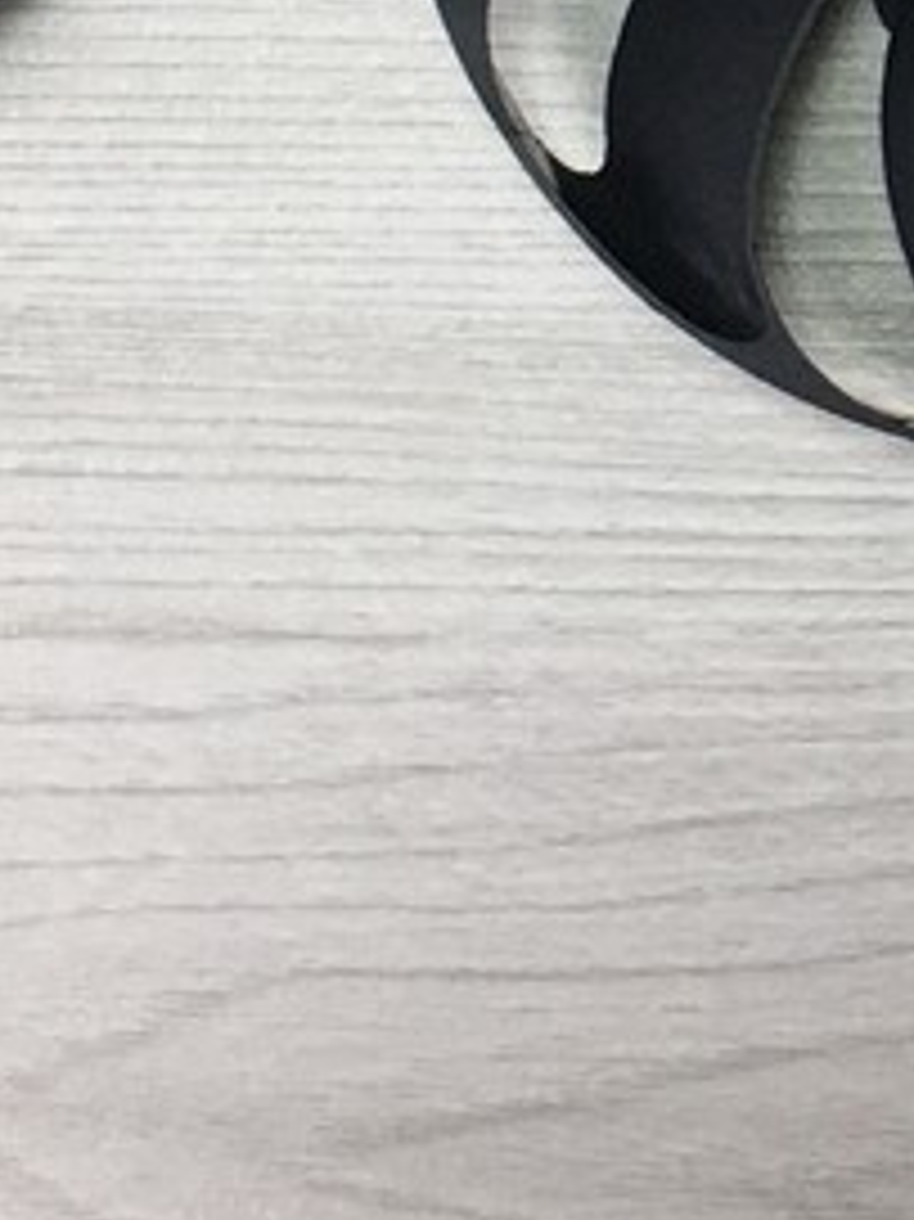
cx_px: 1351
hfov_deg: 9.4
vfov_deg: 12.4
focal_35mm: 154
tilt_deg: -82.1
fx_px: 5426
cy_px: -351
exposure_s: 1/100
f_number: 2.2
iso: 40
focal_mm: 4.15
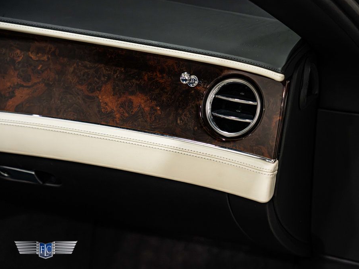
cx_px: 203
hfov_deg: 24.7
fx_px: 819
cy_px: 134
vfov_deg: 18.7
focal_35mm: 79
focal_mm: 72
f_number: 4
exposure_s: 1/125
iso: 1600
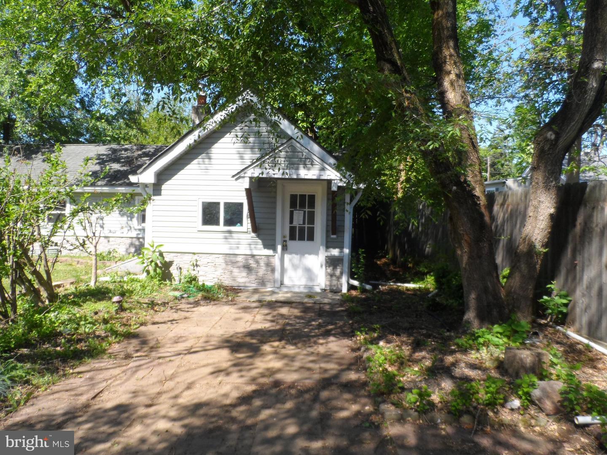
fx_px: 421
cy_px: 228
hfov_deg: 71.6
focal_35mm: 24
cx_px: 304
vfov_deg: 56.8
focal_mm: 4
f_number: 3.2
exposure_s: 1/350
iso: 80
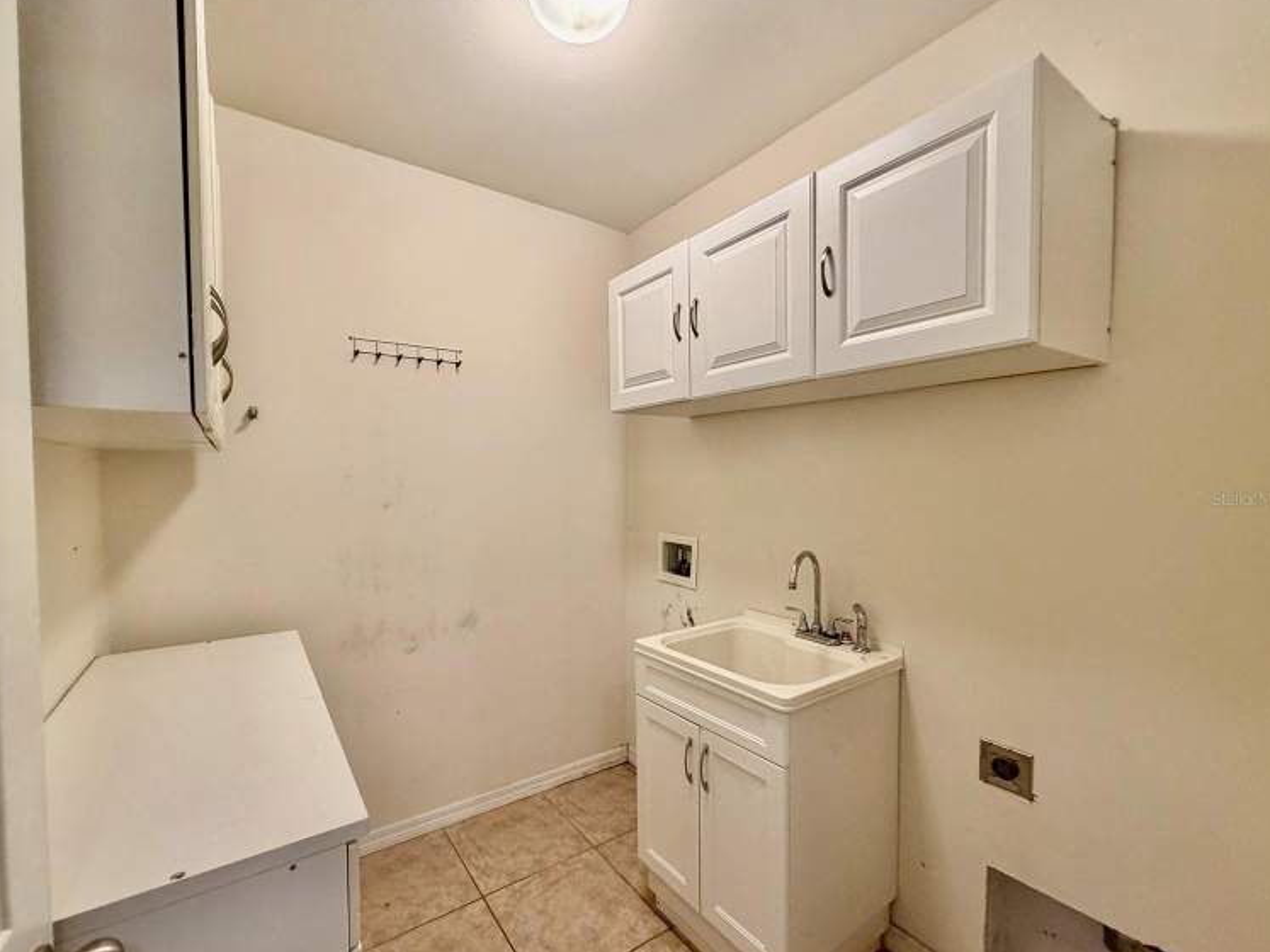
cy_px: 498
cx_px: 612
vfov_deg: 81.7
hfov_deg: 98.1
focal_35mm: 15
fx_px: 550
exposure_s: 1/60
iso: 200
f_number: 2.2
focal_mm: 2.22
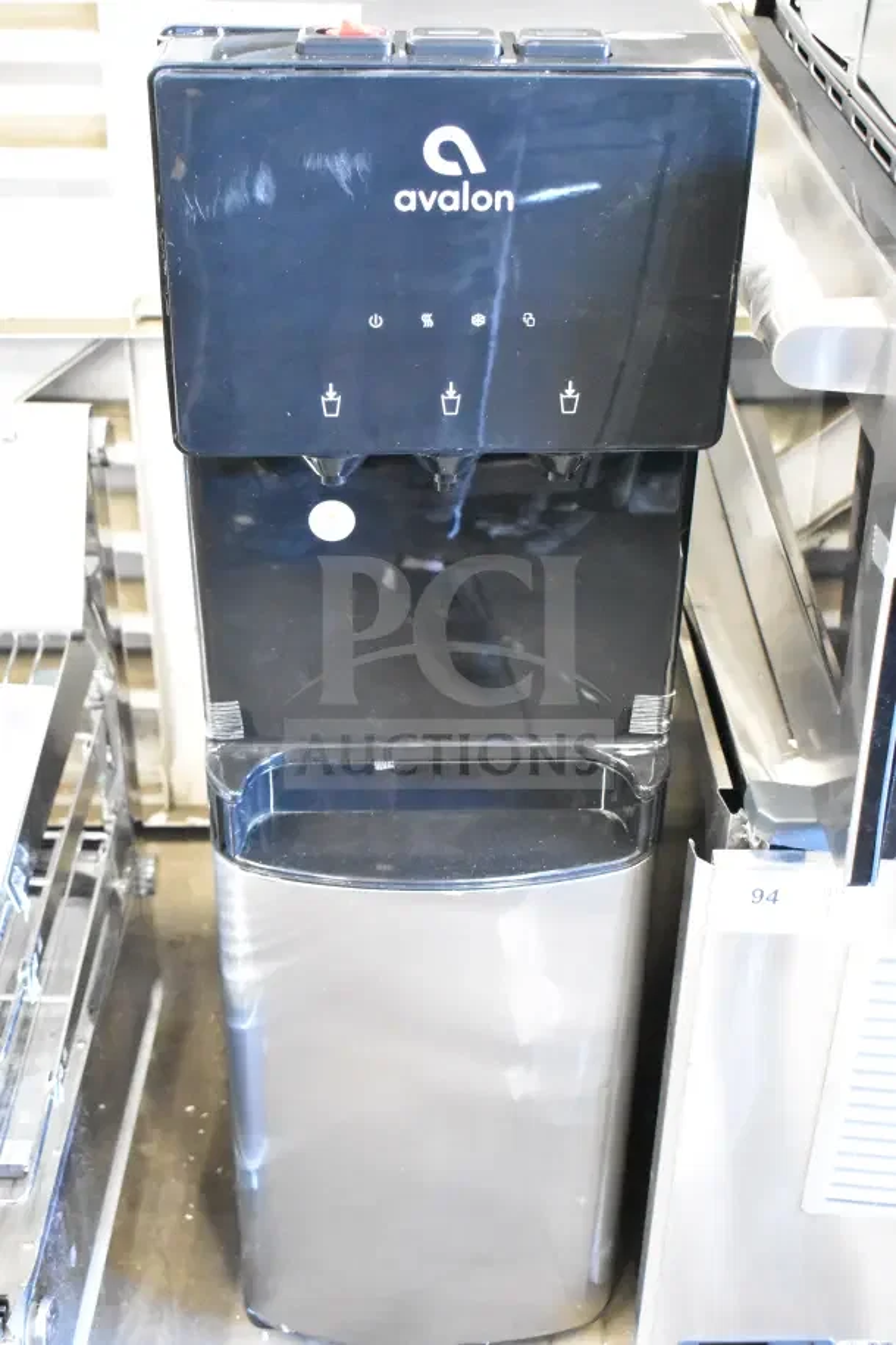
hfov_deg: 30.8
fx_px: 1624
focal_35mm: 44
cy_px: 672
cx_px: 448
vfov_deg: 45.0
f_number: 4.2
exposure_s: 1/50
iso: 16000
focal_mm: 29
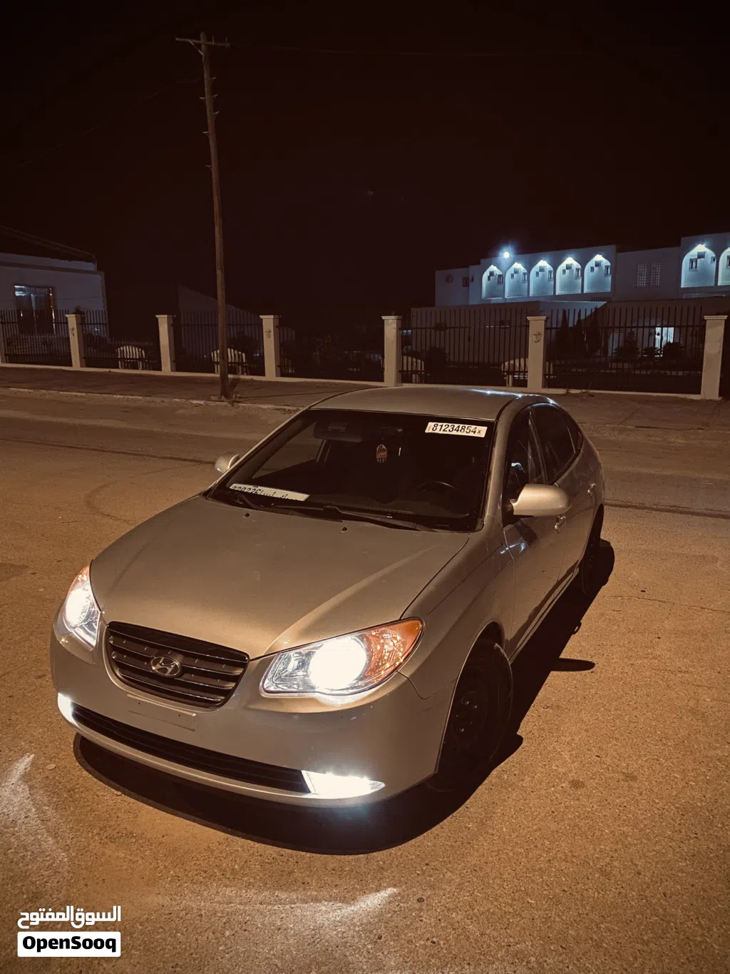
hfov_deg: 53.1
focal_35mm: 26
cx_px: 365
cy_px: 487
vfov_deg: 67.3
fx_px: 731
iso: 500
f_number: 1.8
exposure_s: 1/50
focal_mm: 4.25
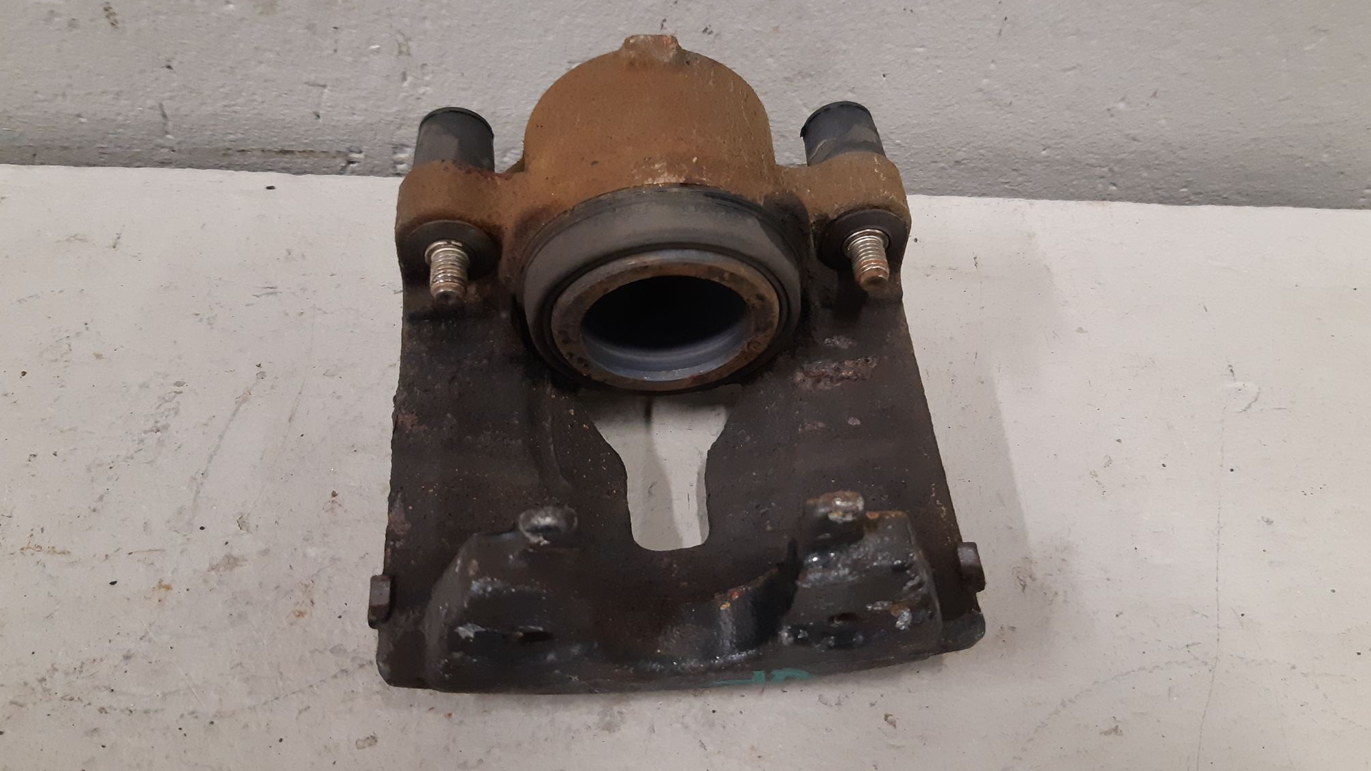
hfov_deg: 66.1
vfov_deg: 40.2
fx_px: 1054
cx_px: 690
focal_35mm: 29
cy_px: 356
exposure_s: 1/60
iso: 250
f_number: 1.7
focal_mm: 3.93
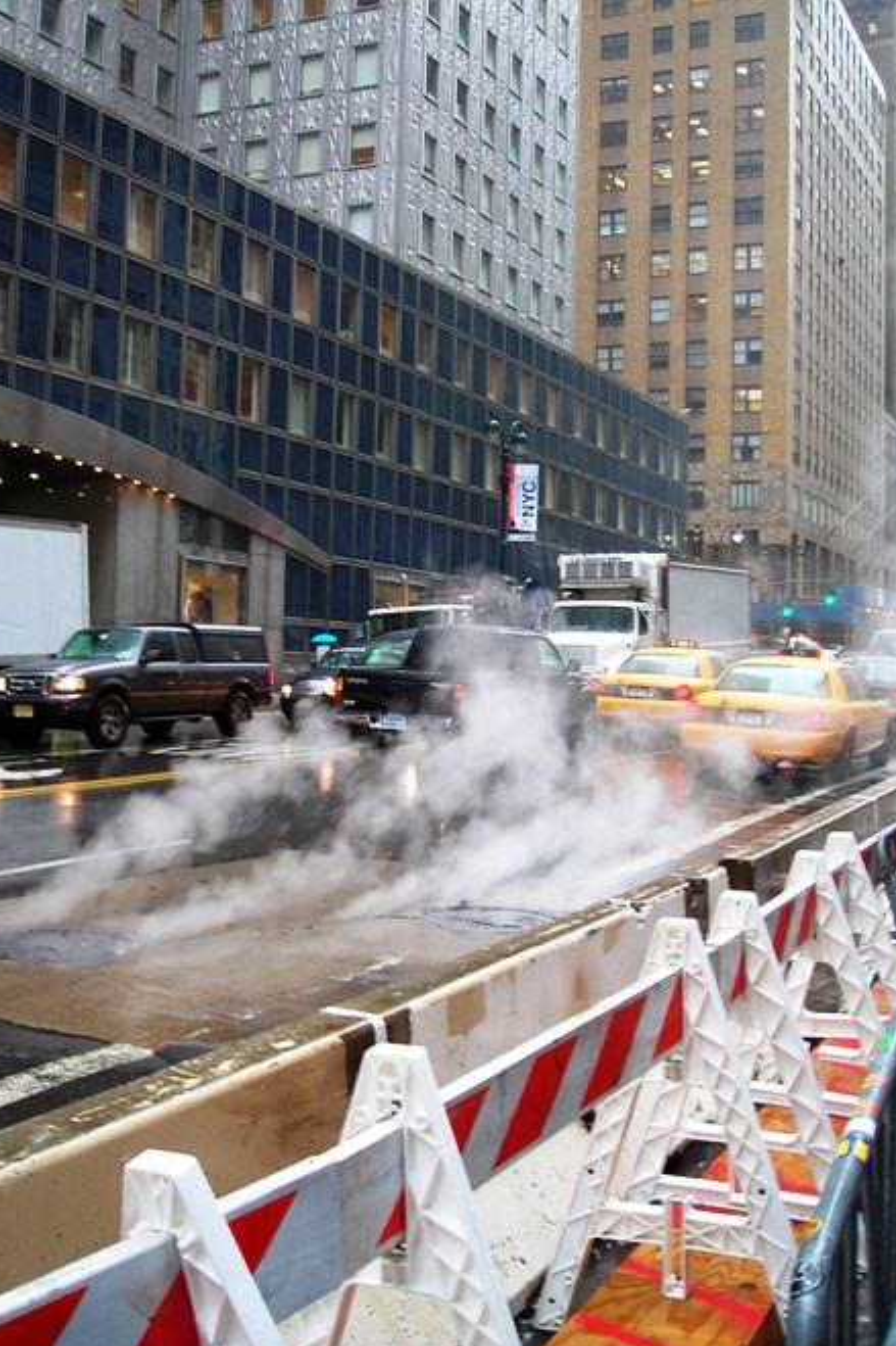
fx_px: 1494
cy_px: 679
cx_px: 445
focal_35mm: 40
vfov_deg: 48.5
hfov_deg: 33.4
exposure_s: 1/20
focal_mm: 6.3
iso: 50
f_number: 3.2
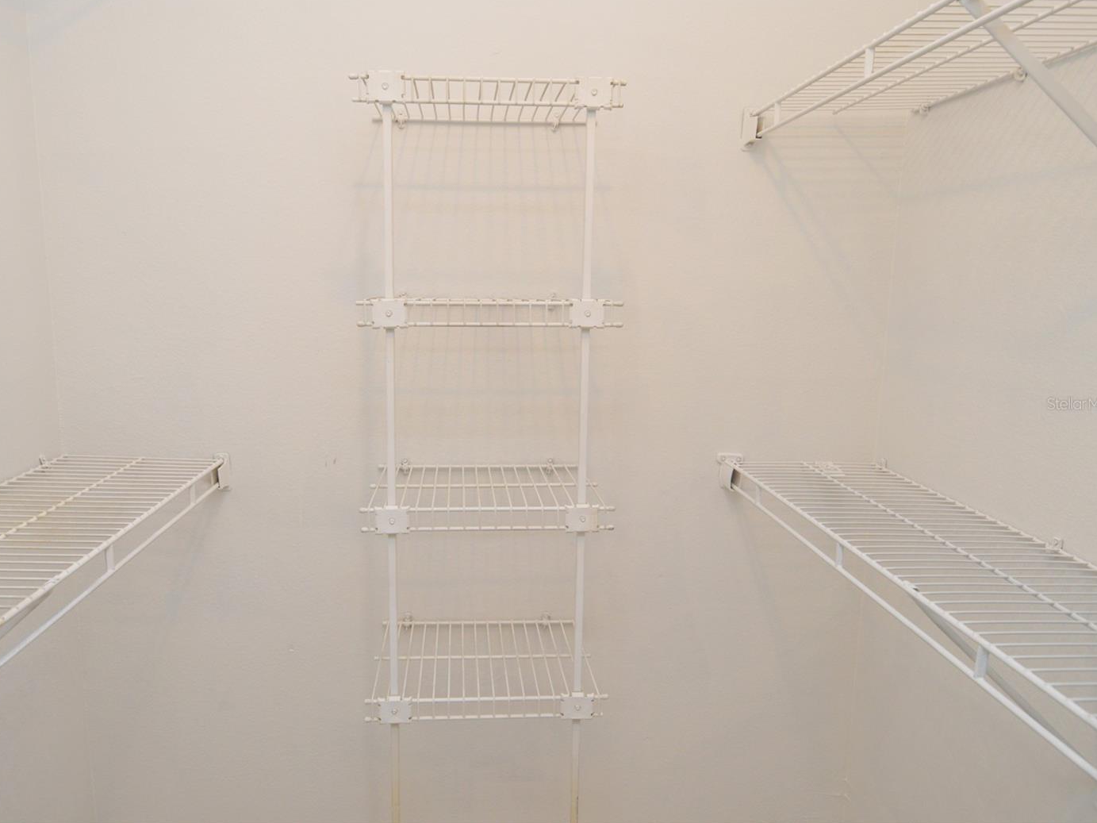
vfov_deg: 66.0
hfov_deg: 81.4
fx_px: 634
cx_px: 483
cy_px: 404
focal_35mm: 20
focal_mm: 12
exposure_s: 1/60
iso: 400
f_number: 4
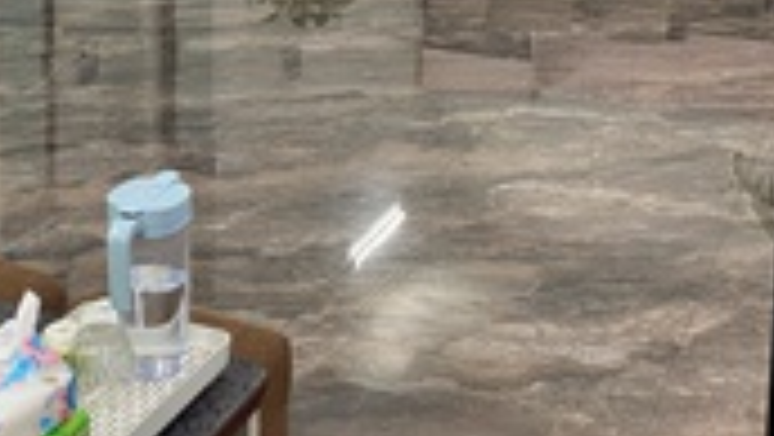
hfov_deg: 31.1
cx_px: 166
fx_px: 1355
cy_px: -175
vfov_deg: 16.9
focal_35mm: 66
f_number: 1.8
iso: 80
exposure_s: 1/50
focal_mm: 4.25
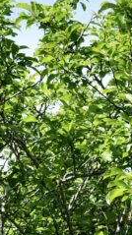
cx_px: 366
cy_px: 231
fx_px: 1166
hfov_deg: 6.1
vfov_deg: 11.4
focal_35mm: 187
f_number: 6.3
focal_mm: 20
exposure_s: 1/400
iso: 200
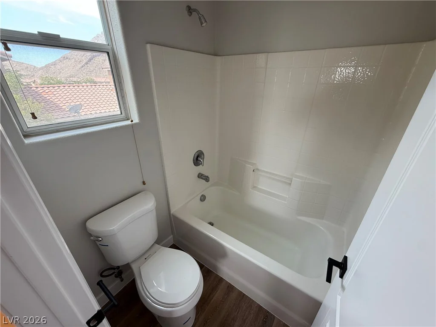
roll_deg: -0.4
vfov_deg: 85.7
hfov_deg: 102.1
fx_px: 176
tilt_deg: -25.3
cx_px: 218
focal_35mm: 14
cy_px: 164
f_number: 2.2
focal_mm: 2.22
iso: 100
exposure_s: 1/99
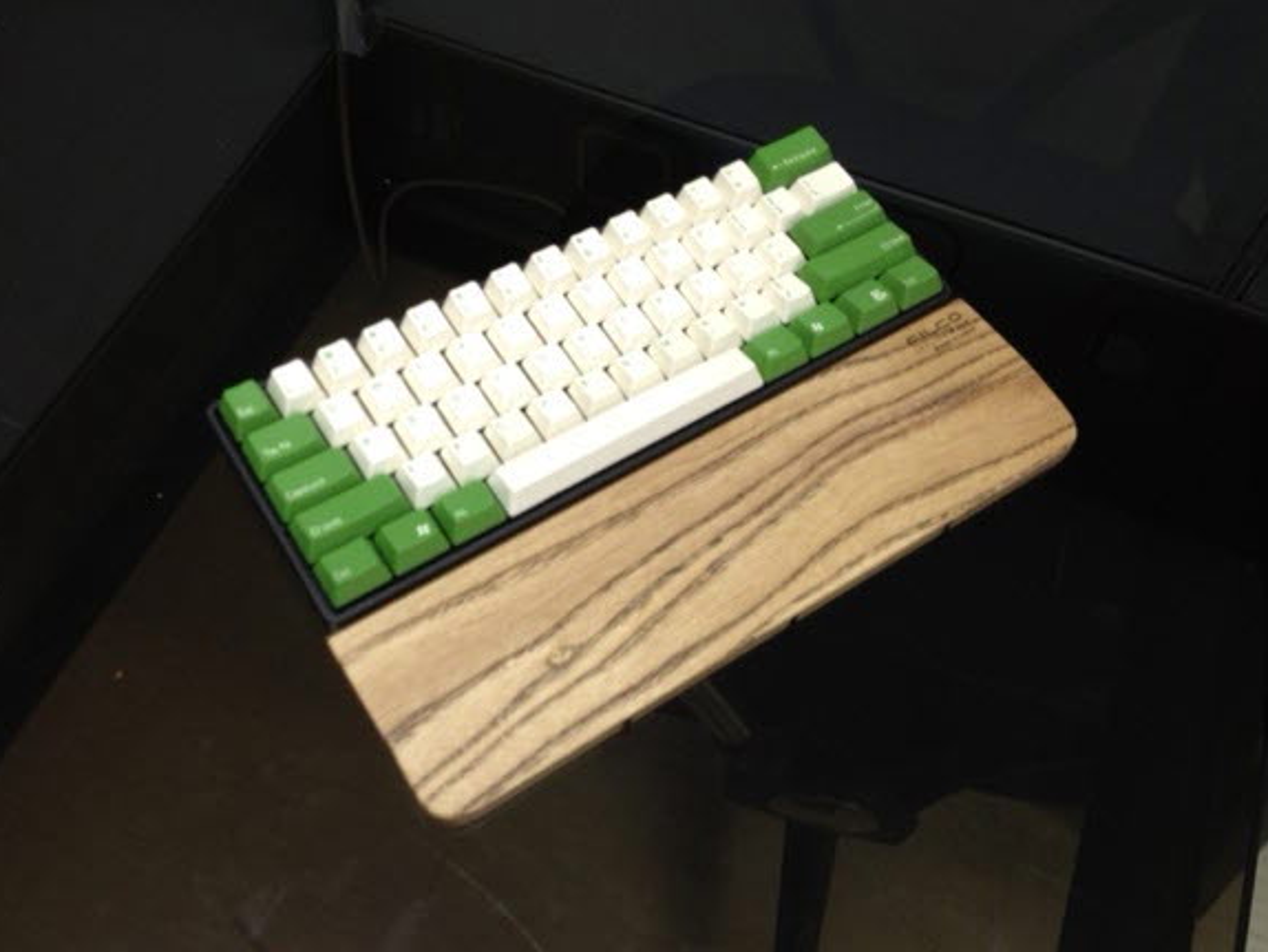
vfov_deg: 36.8
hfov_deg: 47.8
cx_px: 588
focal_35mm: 39
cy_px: 440
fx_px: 1429
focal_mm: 4.28
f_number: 2.4
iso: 64
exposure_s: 1/20
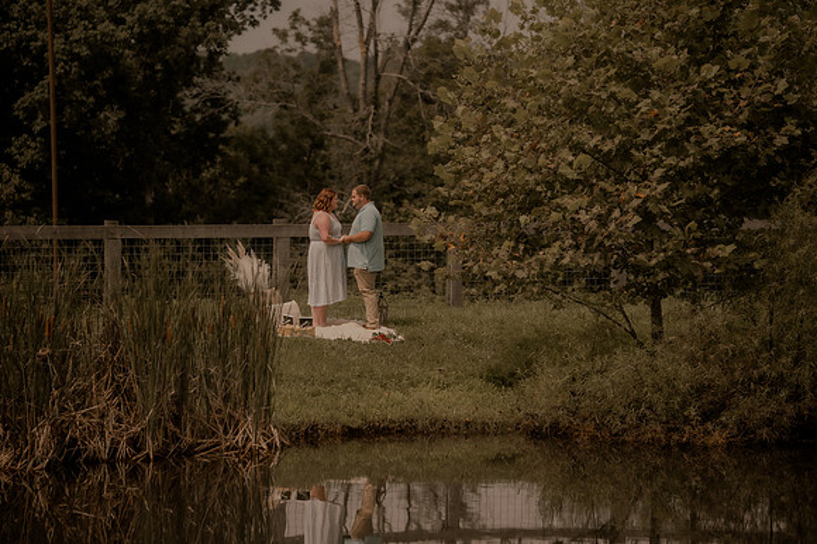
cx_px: 408
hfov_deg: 13.5
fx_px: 3451
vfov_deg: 9.0
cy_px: 272
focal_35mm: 152
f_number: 2.8
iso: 125
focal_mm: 150
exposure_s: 1/1600
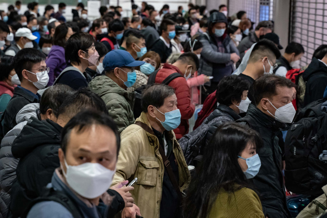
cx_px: 164
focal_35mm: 75
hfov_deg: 27.0
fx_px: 681
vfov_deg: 18.2
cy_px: 109
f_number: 5
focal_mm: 75
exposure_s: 1/250
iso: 6400
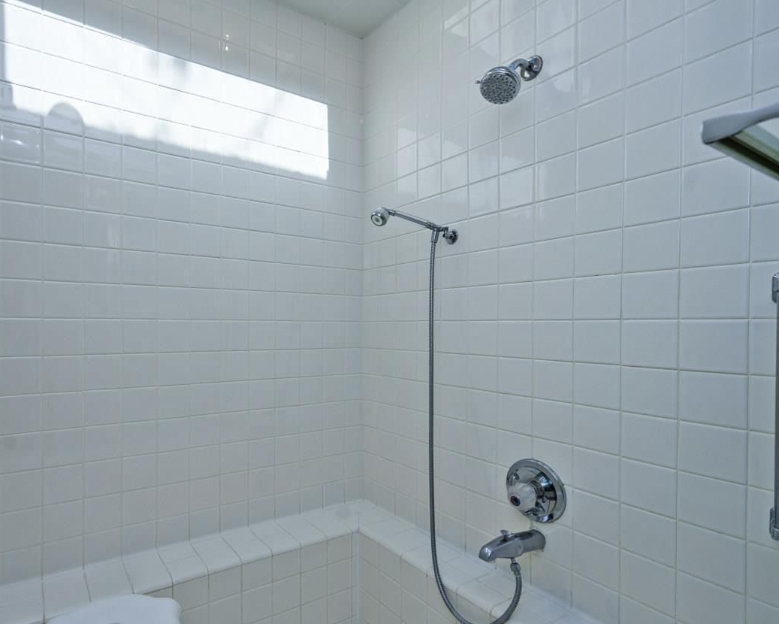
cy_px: 327
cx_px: 291
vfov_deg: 70.8
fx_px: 438
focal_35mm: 19
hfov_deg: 81.7
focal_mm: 14
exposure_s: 1/160
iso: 100
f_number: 6.3
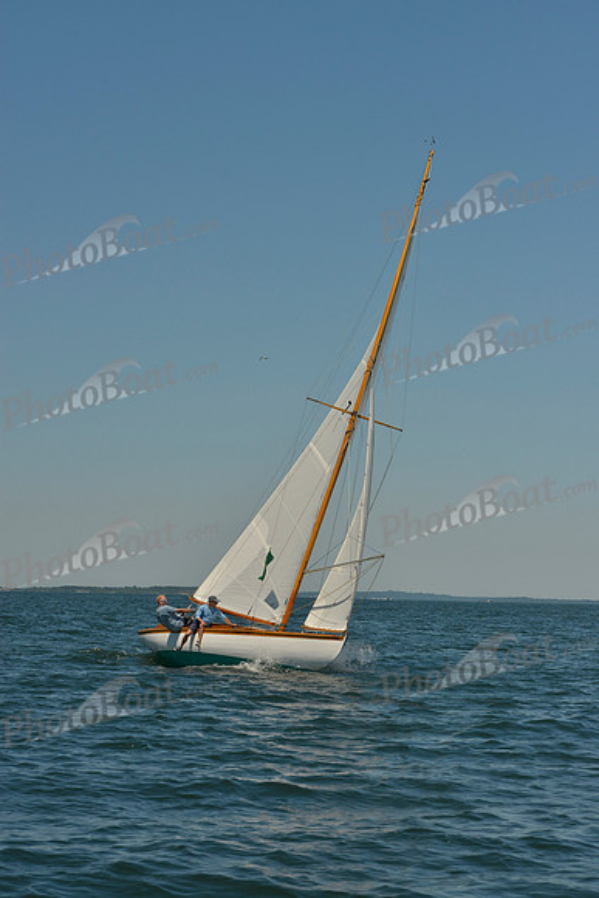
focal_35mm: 85
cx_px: 300
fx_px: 2120
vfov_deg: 23.9
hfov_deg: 16.1
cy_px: 449
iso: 280
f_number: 9
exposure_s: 1/800
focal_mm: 85
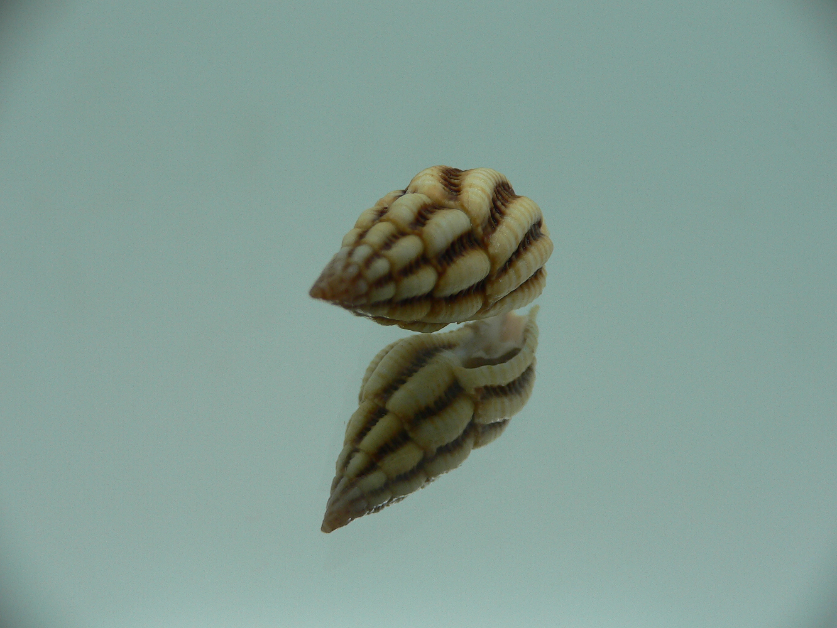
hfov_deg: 52.6
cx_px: 418
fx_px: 846
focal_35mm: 35
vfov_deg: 40.7
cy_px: 314
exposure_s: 1/60
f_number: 2.8
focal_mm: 4.6
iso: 80
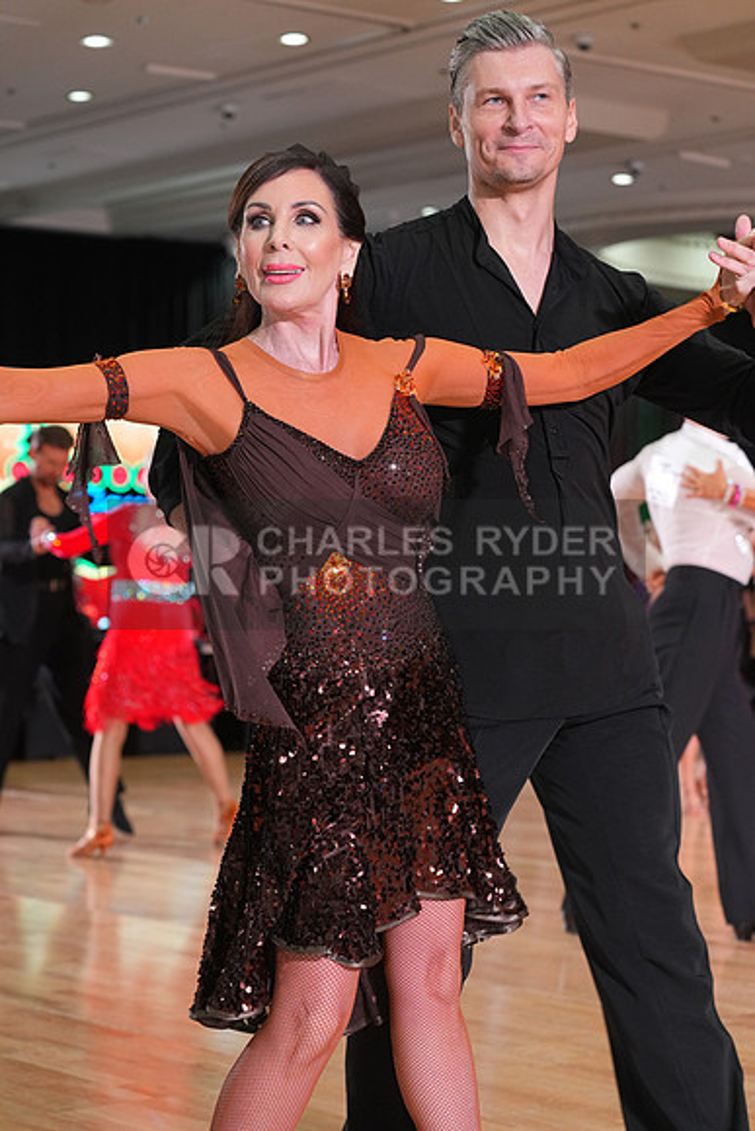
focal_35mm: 78
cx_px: 378
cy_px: 566
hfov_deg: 17.5
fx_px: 2452
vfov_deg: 26.0
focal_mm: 78
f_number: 5
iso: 2500
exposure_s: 1/200
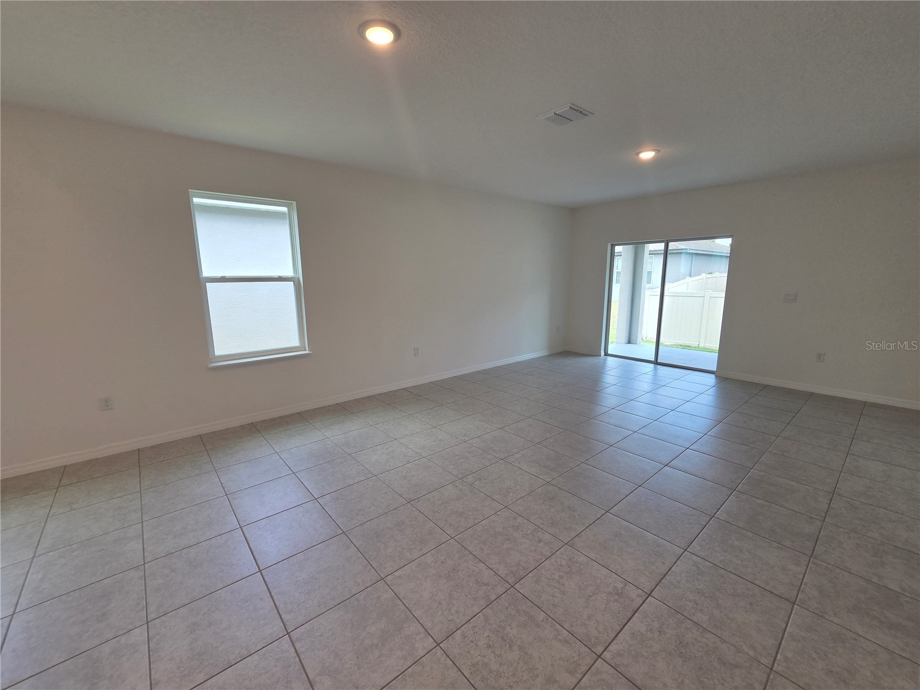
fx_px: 346
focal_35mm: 13
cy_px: 345
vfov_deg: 89.9
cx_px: 460
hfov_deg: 106.2
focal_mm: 2.2
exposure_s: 1/120
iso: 80
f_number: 2.2
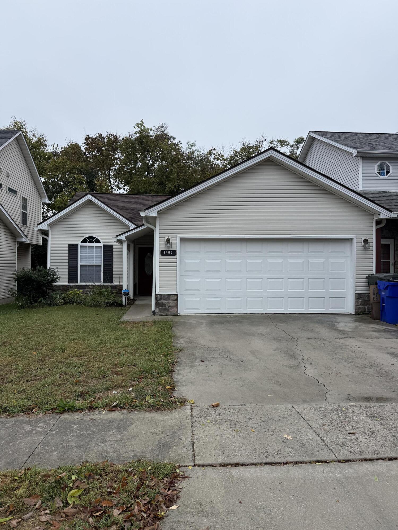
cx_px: 199
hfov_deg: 56.8
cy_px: 265
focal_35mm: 24
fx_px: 368
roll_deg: -0.3
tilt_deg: +0.5
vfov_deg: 71.6
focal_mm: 6.76
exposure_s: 1/1653
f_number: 1.78
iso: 80
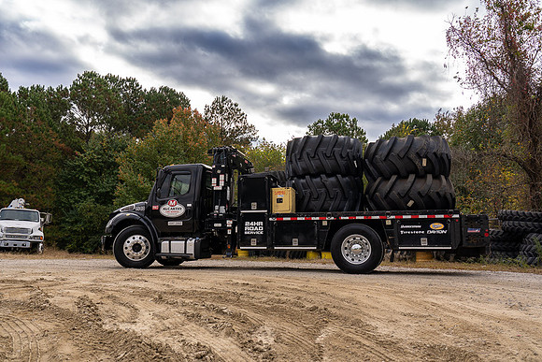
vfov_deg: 43.6
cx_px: 271
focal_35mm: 30
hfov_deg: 61.9
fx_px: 452
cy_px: 181
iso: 100
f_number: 5.6
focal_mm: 30
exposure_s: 1/125
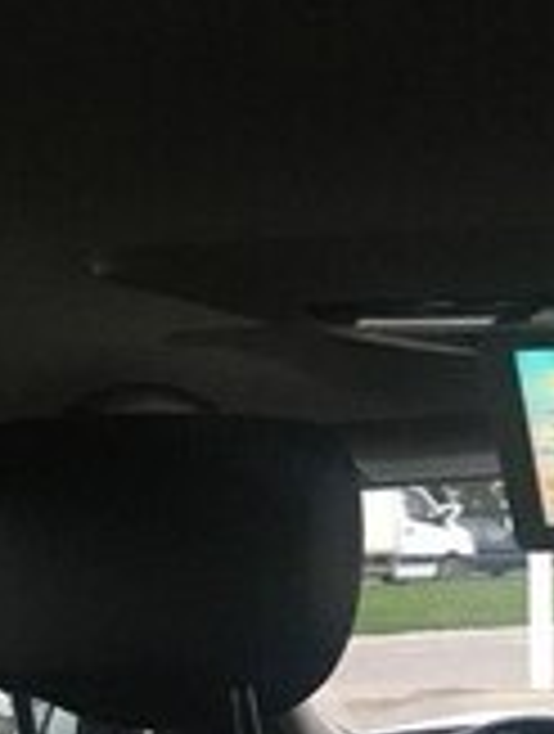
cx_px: 757
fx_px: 1871
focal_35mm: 88
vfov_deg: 21.2
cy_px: 784
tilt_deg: -7.2
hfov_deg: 15.8
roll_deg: +0.2
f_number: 2.2
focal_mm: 4.15
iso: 200
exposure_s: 1/33
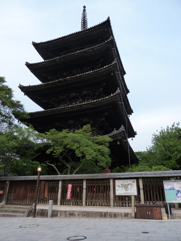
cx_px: 90
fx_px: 174
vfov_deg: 69.4
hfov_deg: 54.9
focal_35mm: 25
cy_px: 120
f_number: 3.3
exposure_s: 1/50
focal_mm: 4.1
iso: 125
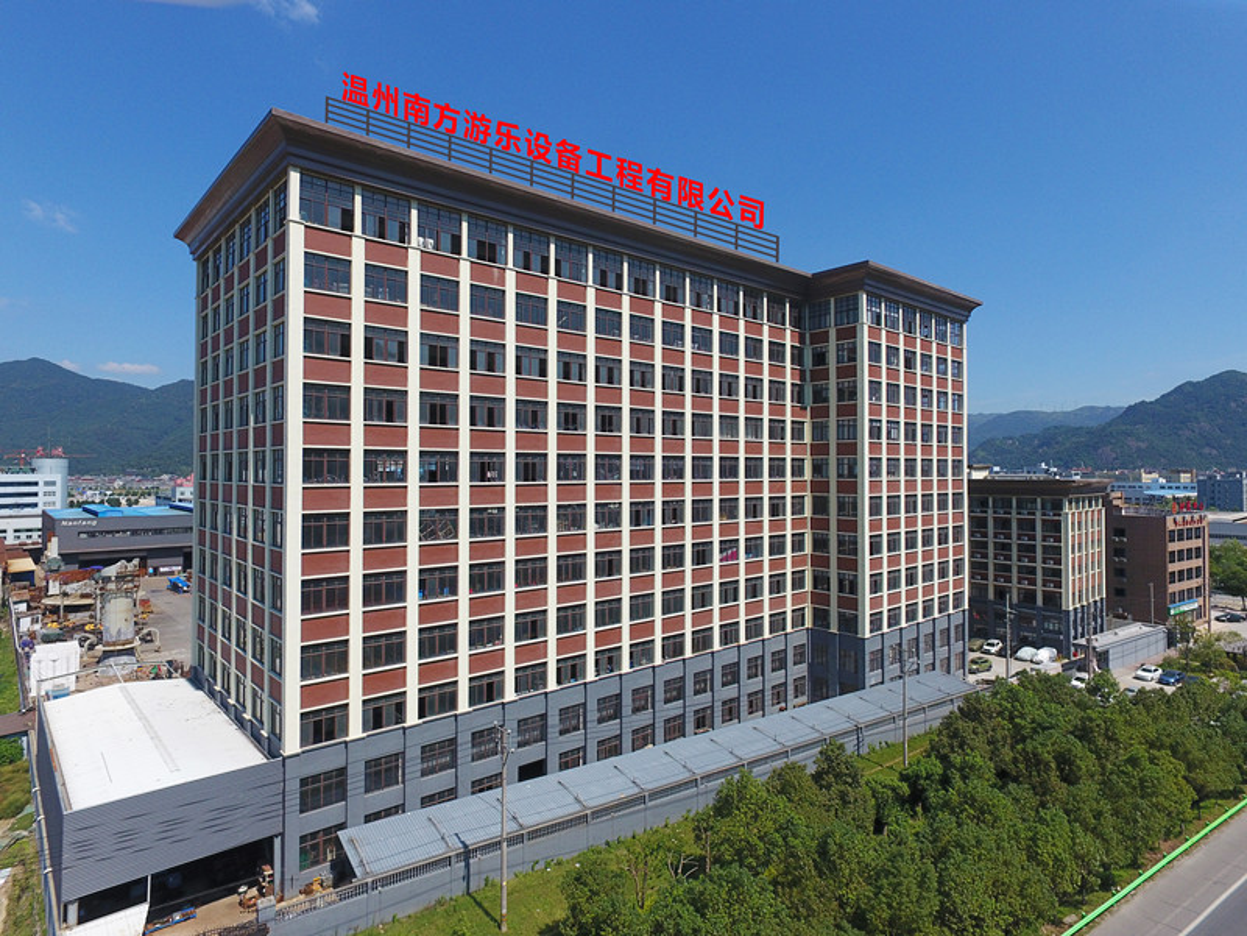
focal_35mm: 20
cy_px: 468
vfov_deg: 66.0
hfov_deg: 81.7
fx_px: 720
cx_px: 624
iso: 100
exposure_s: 1/1473
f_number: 2.8
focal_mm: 3.61
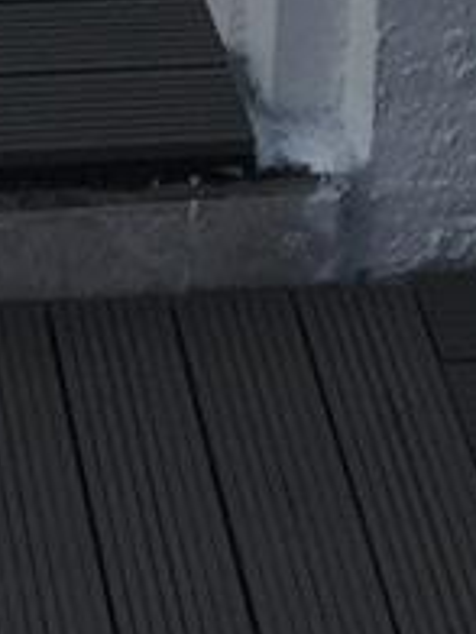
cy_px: -1242
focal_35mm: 178
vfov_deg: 9.1
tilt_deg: -12.8
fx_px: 3264
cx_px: -198
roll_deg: +0.2
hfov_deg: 8.2
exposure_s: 1/1412
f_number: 2.2
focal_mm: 4.15
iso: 32
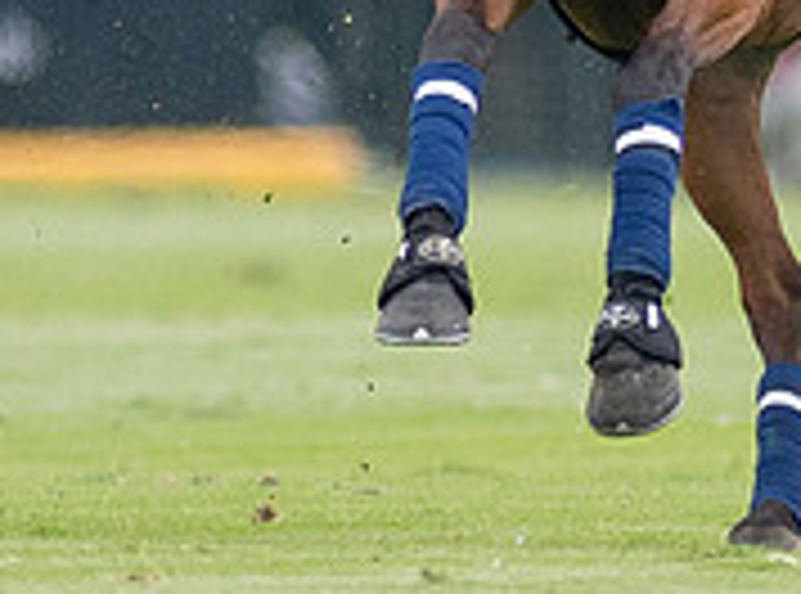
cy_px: 42
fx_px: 77666
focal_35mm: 3370
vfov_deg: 0.4
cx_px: 444
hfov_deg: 0.6
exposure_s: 1/3200
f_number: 2.8
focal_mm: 300
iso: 400
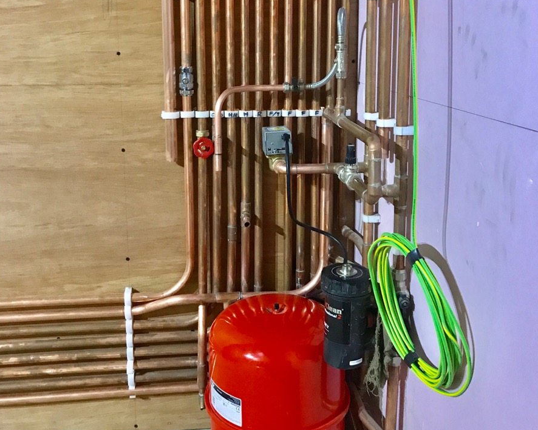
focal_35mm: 37
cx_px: 268
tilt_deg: -7.2
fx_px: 589
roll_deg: +0.1
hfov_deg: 49.1
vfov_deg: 39.4
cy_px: 128
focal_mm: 3.99
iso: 100
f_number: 1.8
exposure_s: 1/11
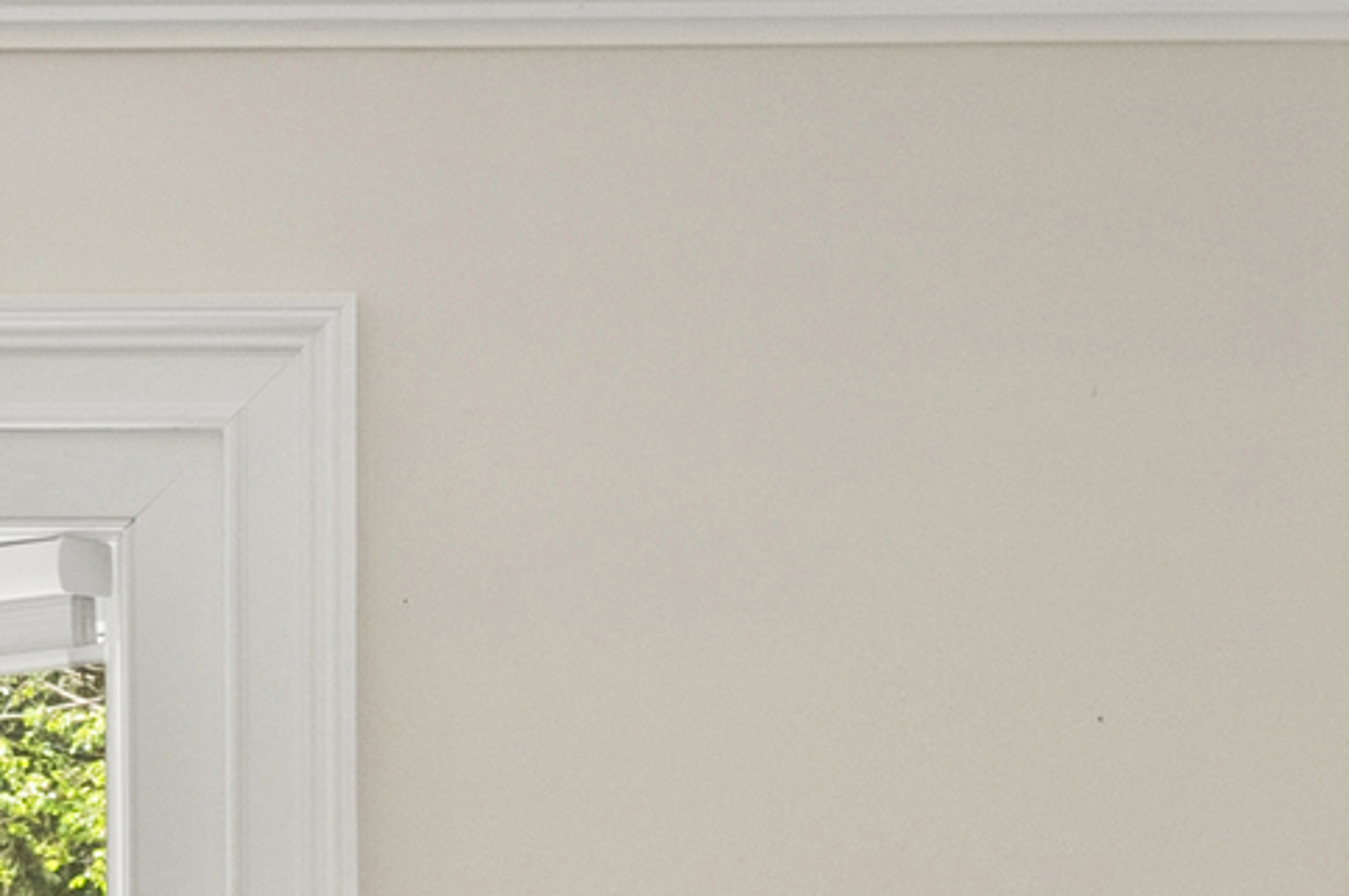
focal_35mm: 229
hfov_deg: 8.9
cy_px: 1539
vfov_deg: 5.9
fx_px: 8572
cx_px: -397
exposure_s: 1/3
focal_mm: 24
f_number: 11
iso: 250
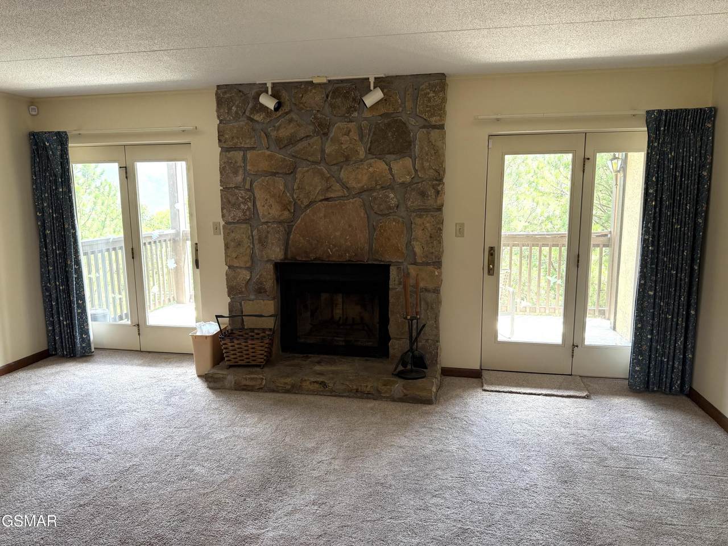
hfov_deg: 71.6
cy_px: 273
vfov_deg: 56.8
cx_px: 364
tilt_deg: -8.6
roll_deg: +0.4
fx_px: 505
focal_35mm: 24
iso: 200
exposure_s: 1/120
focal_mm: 6.76
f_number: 1.78
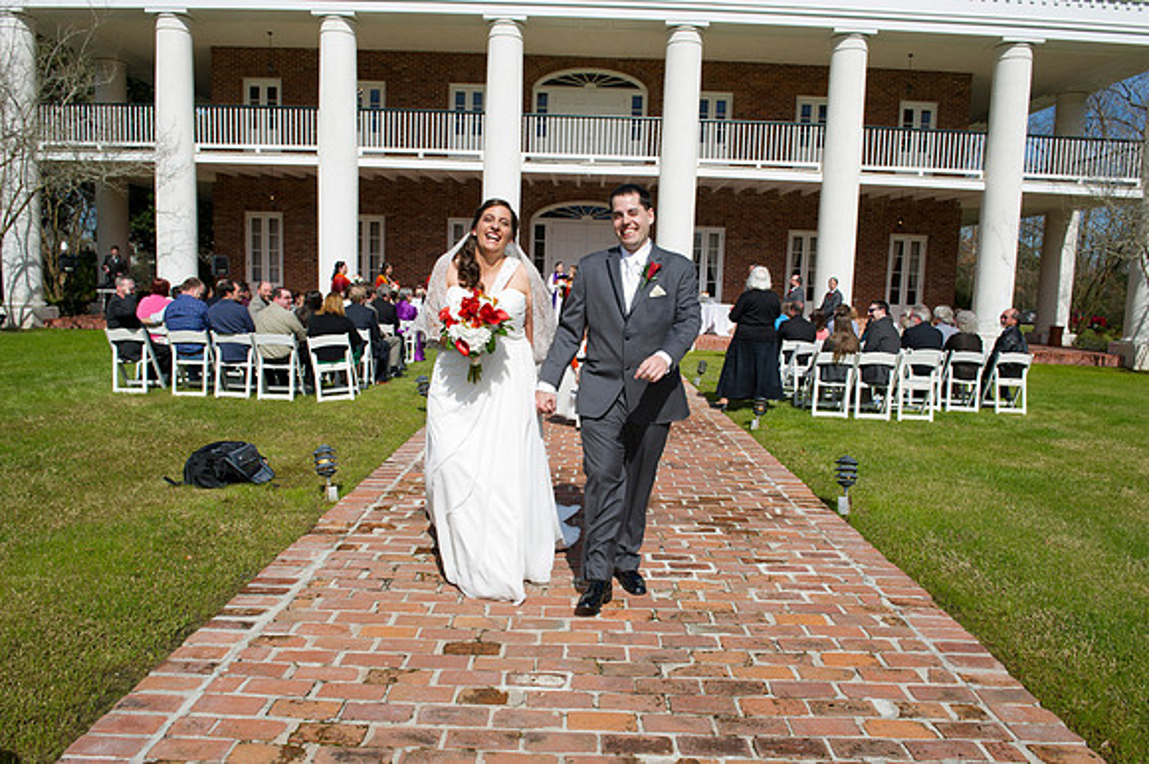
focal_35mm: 26
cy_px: 382
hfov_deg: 69.4
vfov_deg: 49.5
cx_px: 574
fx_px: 829
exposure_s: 1/250
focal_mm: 26
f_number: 11
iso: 100
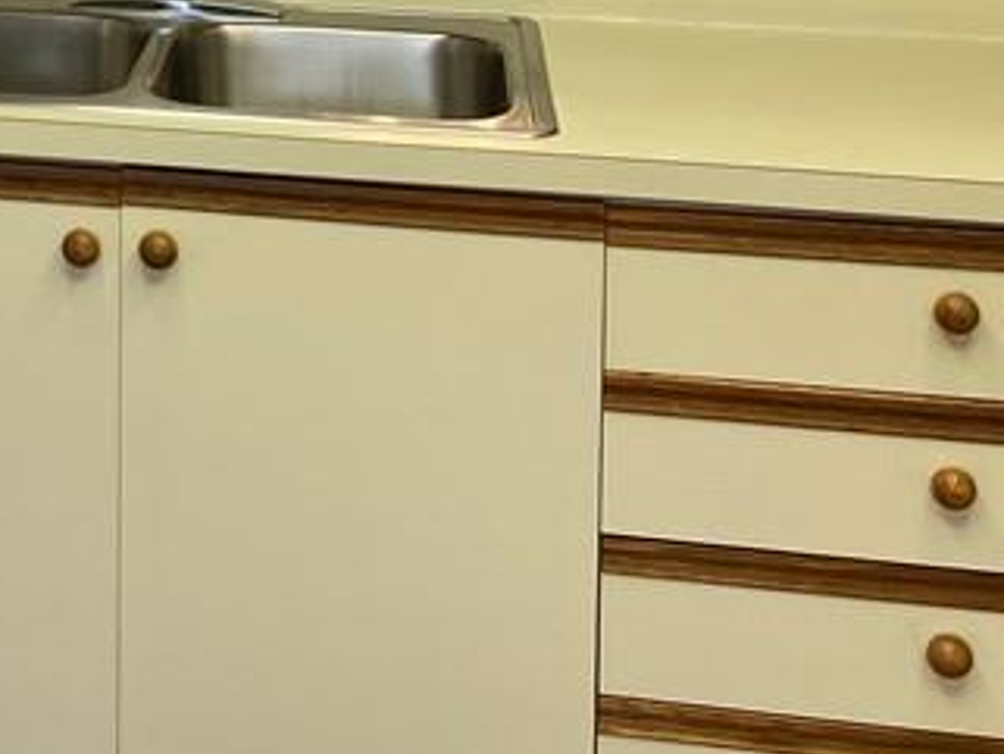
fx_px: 2408
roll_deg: -0.2
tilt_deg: -3.9
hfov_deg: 21.8
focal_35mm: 83
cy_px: -303
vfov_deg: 16.5
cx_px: -197
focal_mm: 4.25
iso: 50
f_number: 1.8
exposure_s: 1/120
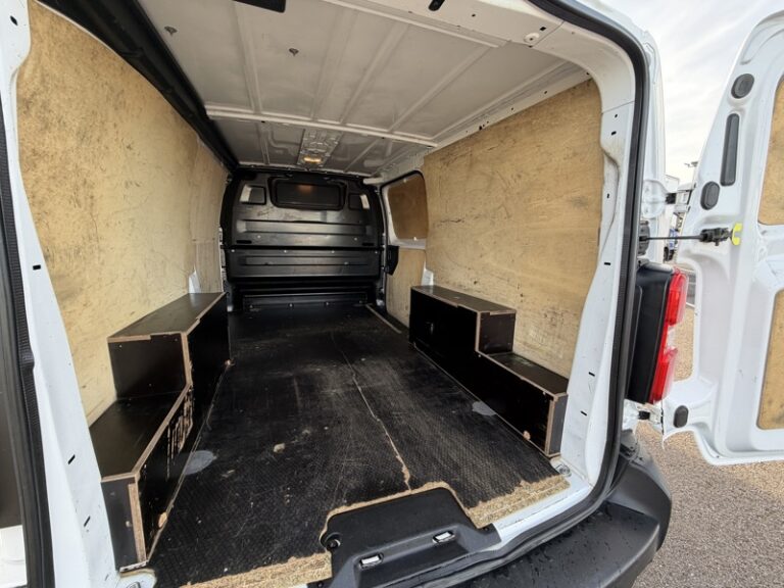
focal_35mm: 14
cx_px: 392
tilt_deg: -11.9
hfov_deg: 102.1
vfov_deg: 85.7
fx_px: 317
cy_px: 294
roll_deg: -0.4
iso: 80
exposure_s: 1/121
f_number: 2.2
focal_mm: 2.22
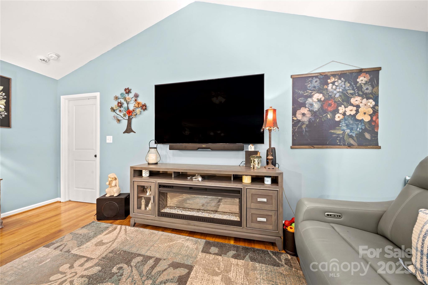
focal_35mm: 12
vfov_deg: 90.0
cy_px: 142
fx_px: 143
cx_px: 214
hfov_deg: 112.6
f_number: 11
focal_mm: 12
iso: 200
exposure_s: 15
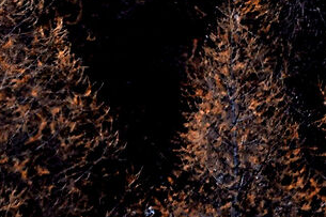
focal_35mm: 4136
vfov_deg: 0.3
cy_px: -545
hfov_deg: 0.5
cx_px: 1179
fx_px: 37432
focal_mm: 350
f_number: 5.6
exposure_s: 1/250
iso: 160
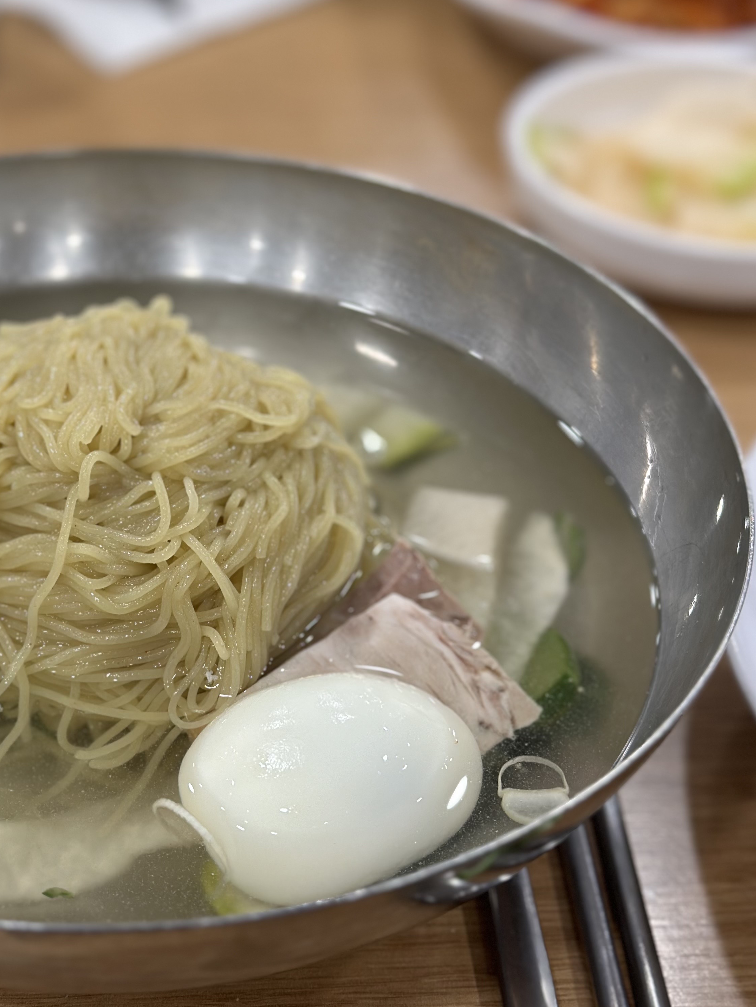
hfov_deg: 22.5
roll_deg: -1.9
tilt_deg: -35.8
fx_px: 1893
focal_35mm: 65
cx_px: 261
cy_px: 405
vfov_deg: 29.7
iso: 80
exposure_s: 1/60
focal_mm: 6.86
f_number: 1.78
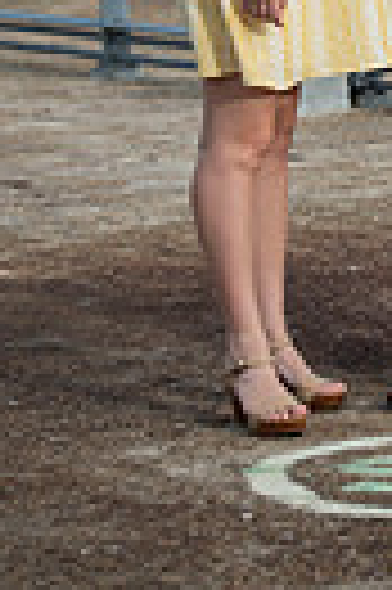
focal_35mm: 258
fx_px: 4225
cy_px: -68
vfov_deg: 7.9
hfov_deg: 5.3
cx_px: 547
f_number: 5.6
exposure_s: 1/200
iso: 50
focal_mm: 75
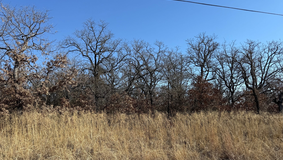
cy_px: 103
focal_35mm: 27
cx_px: 138
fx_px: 203
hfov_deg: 69.8
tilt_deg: +1.9
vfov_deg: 42.5
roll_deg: +0.5
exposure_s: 1/3953
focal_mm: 6.76
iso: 80
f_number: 1.78
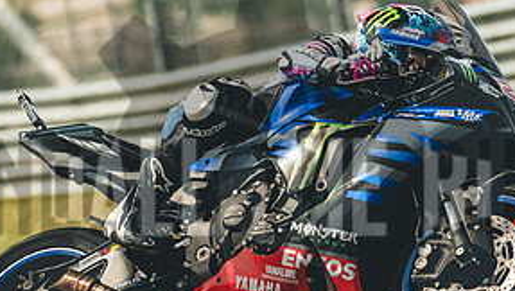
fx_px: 11945
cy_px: 190
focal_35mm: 874
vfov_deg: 1.4
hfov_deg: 2.5
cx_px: 271
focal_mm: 261.2
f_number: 5
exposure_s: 1/1600
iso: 500
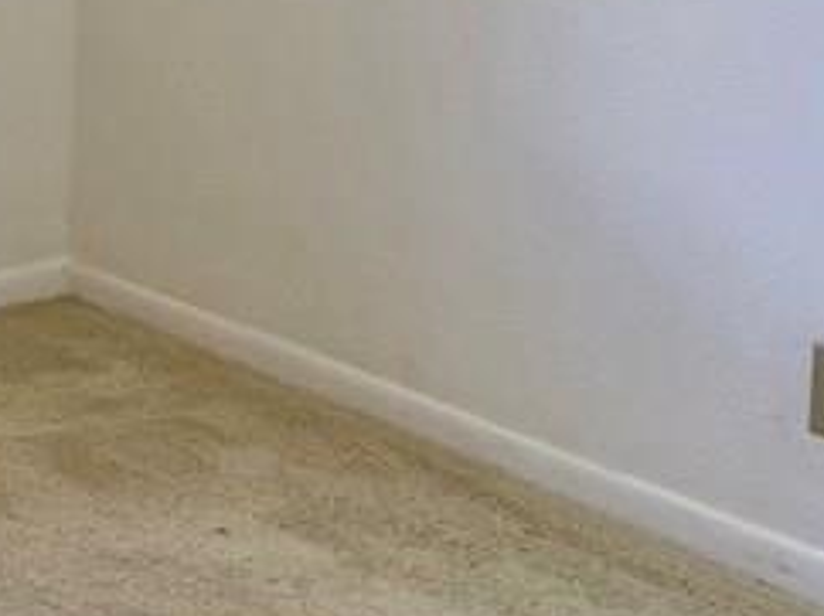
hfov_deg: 14.5
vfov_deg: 12.8
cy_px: -267
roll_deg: +0.3
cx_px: -867
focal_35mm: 110
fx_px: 2616
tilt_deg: -6.9
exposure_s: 1/120
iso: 100
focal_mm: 4.25
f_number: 1.8
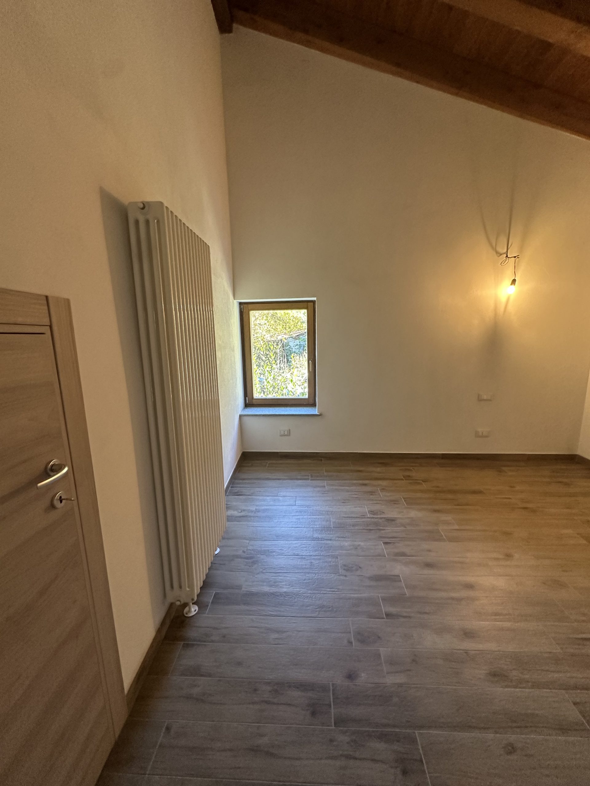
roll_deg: +0.9
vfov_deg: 102.1
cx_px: 295
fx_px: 318
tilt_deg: -10.4
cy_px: 393
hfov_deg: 85.7
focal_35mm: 14
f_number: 2.2
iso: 320
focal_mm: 2.22
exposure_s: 1/60
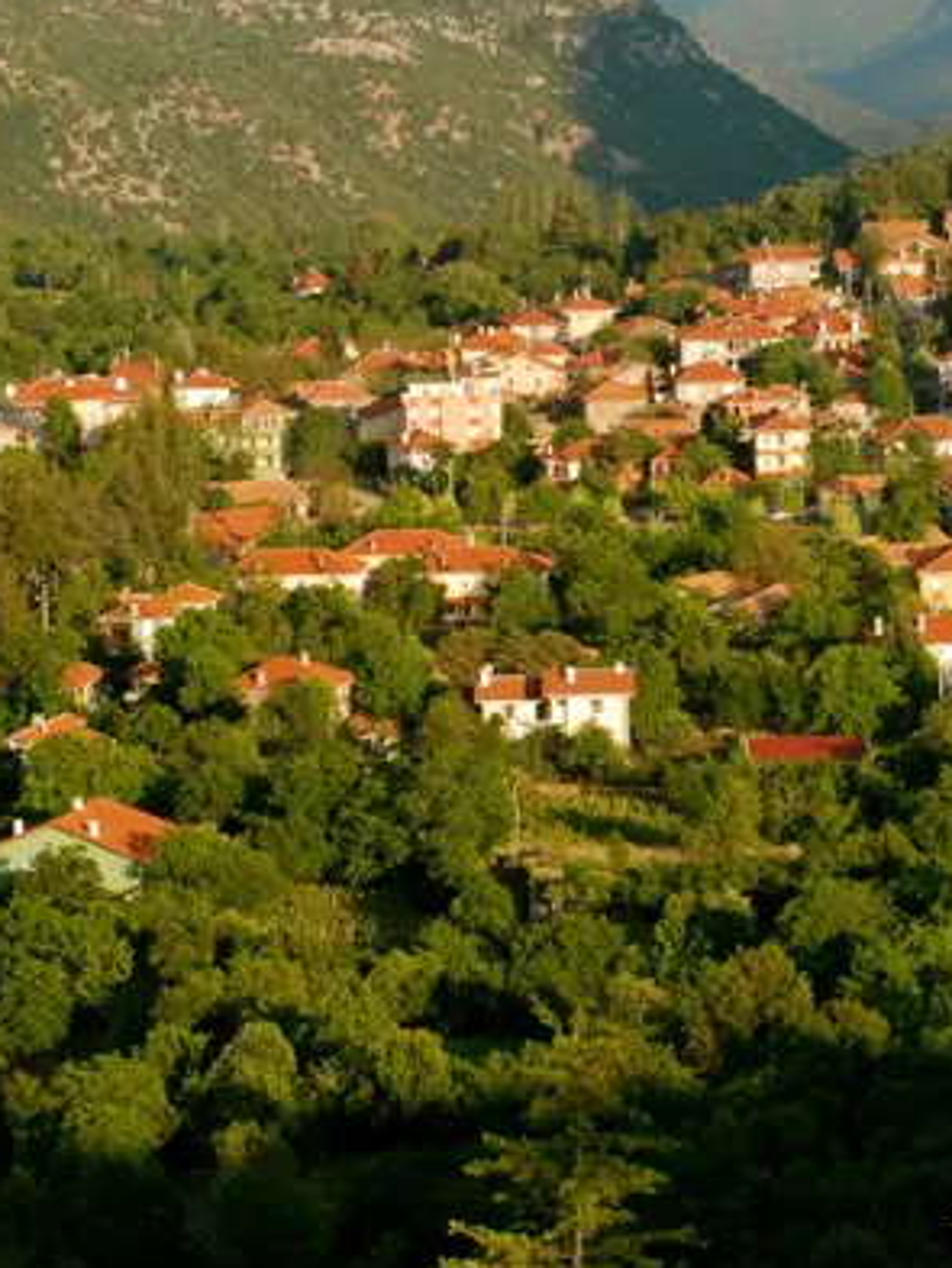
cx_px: 939
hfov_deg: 8.8
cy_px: 373
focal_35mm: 168
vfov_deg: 11.7
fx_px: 6157
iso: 250
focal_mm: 52
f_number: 5
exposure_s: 1/500
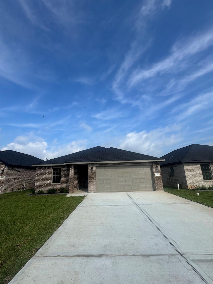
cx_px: 101
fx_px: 123
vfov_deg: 98.2
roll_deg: +1.7
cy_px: 144
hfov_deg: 81.7
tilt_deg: +15.9
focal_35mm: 15
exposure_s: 1/2674
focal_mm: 2.22
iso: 50
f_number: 2.2
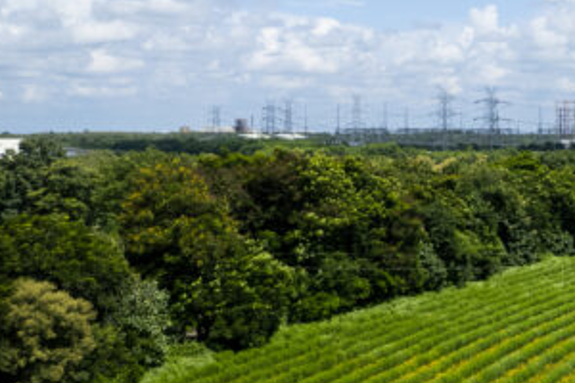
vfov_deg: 18.2
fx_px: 1198
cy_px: 159
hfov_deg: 23.1
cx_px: 799
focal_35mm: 75
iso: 110
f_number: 2.8
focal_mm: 8.38
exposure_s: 1/2500
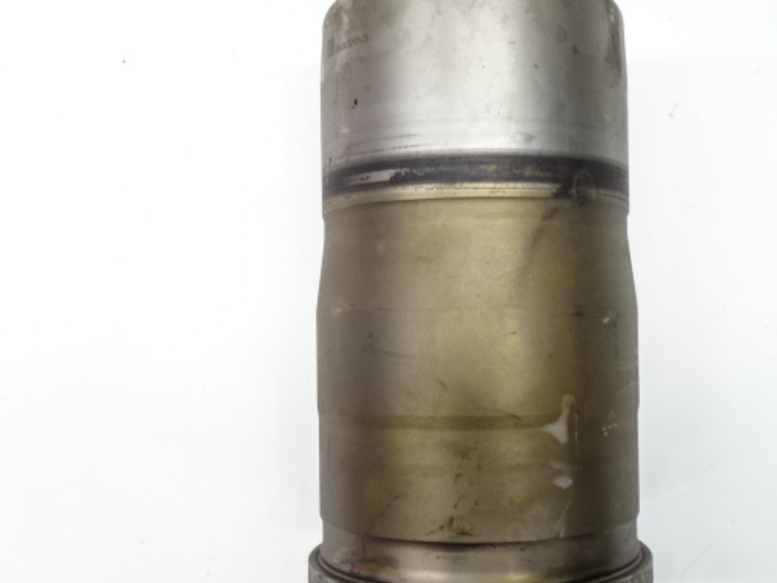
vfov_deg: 36.8
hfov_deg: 47.6
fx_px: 876
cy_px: 307
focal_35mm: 39
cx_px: 463
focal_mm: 5.26
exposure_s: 1/40
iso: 160
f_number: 4
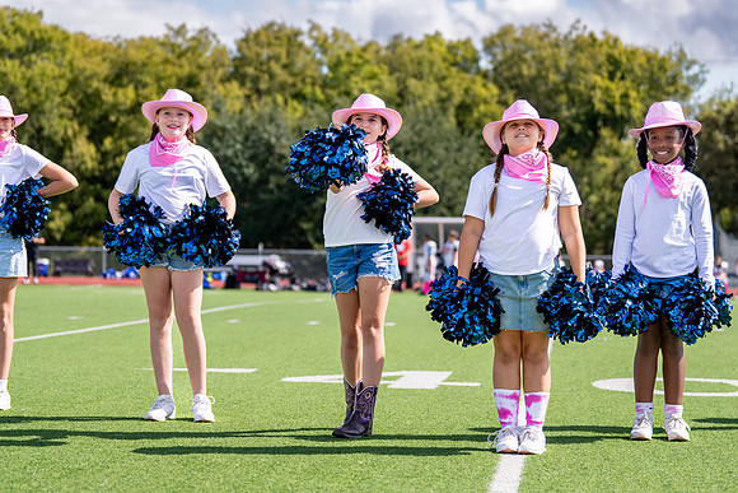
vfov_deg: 14.1
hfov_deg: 20.9
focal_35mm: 97
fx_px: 1997
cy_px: 207
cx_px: 344
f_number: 2.8
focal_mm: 72
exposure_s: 1/4000
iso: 250
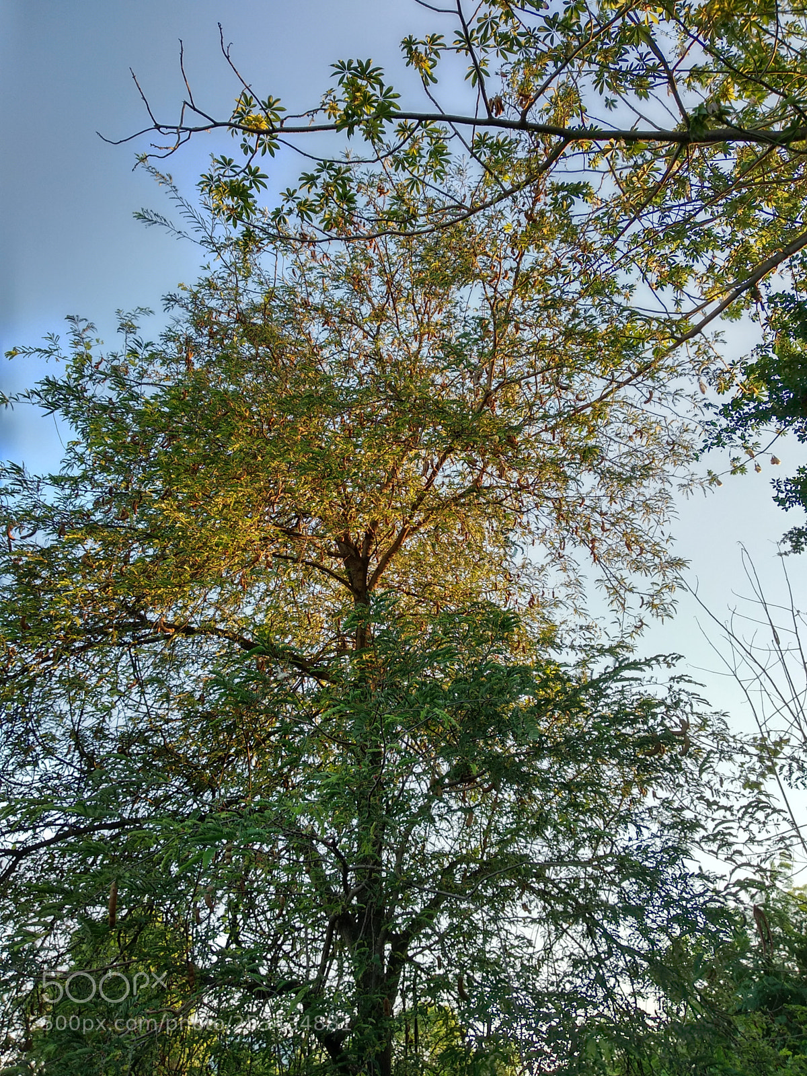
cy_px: 538
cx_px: 404
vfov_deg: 67.3
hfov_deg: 53.1
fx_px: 808
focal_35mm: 26
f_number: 2.2
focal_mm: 3.81
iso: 125
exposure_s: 1/135
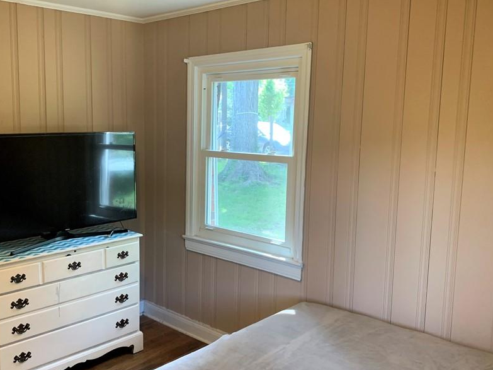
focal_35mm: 34
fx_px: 484
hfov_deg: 53.8
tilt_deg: -8.1
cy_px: 181
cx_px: 218
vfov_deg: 41.8
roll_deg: -1.7
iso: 200
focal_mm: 4.25
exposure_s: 1/60
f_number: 1.8
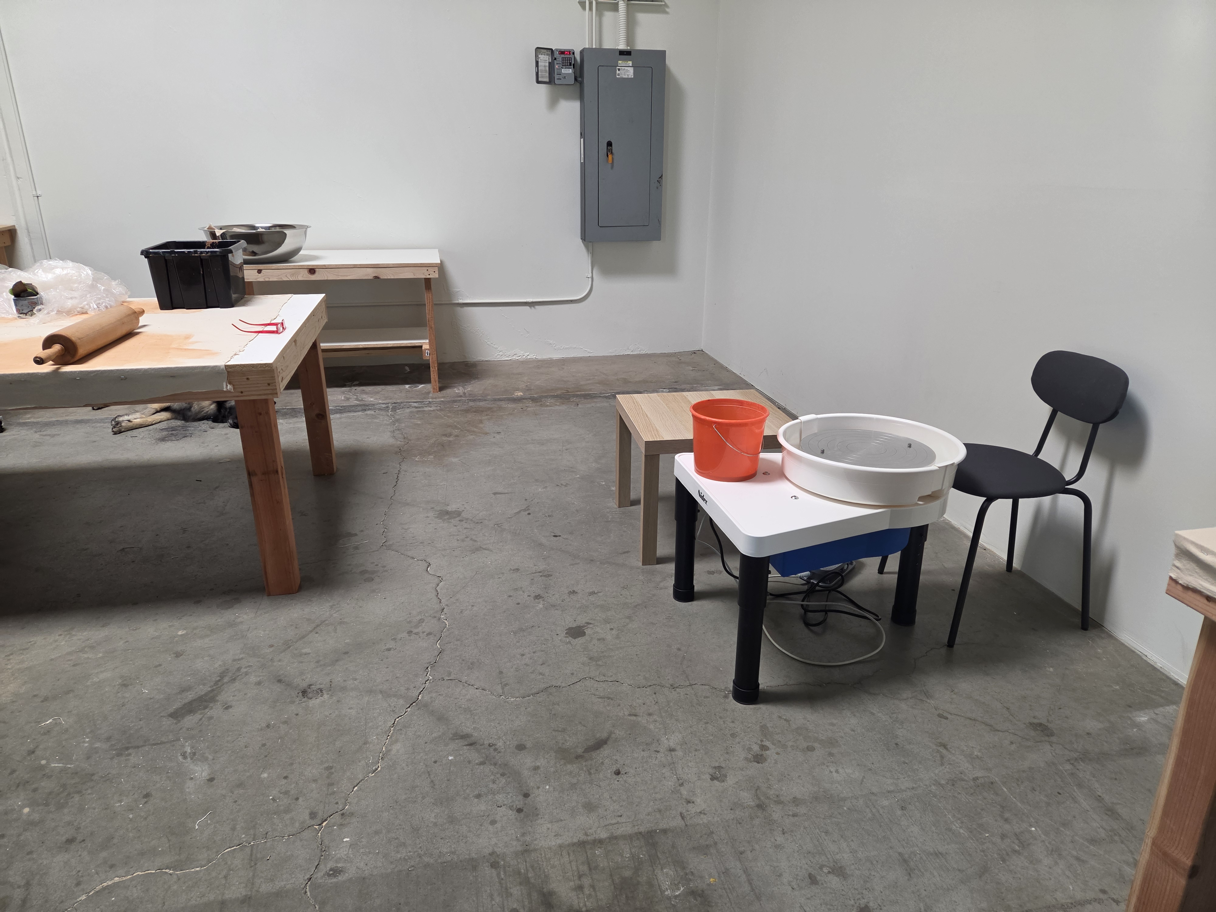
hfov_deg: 73.9
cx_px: 608
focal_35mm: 23
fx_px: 808
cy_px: 456
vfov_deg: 58.9
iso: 200
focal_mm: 5.4
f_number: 1.8
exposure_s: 1/180
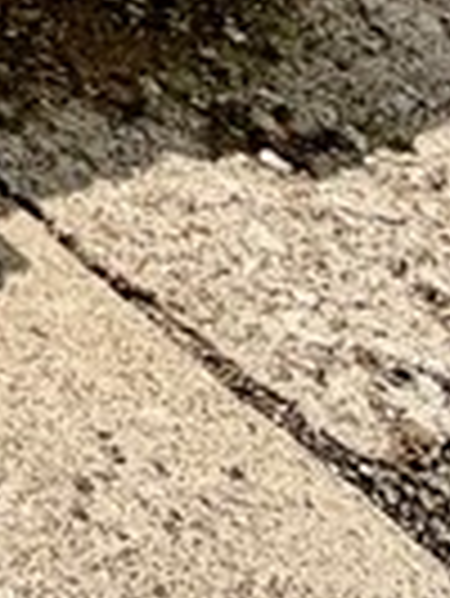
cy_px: -1142
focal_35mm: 108
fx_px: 1869
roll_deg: -0.7
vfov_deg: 11.5
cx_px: -1071
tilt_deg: +0.7
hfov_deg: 9.3
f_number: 2.2
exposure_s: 1/1211
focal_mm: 2.22
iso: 32
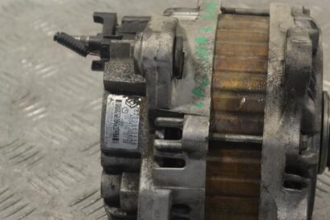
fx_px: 1045
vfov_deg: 12.0
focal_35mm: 114
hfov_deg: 17.9
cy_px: 143
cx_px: 210
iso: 3200
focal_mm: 52
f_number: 9
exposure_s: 1/320
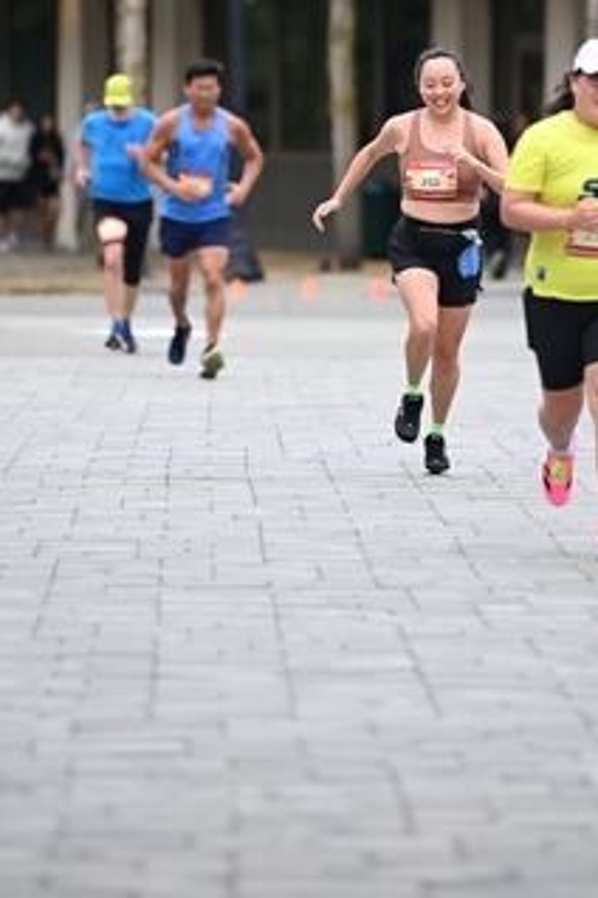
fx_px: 8620
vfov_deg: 5.9
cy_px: 138
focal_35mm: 346
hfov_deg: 4.0
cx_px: 329
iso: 640
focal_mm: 200
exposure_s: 1/1600
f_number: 2.8
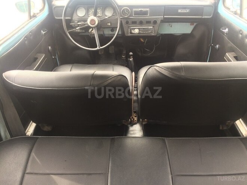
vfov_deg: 48.2
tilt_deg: -31.5
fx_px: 207
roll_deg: +3.2
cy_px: 92
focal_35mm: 29
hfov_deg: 61.7
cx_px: 124
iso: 40
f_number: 2.2
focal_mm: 4.15
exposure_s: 1/50
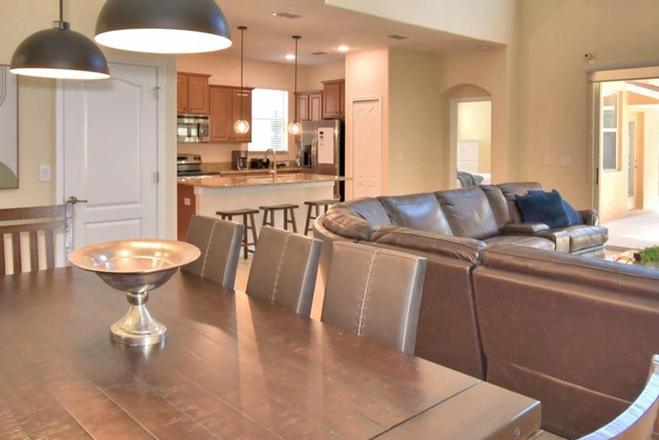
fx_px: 531
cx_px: 349
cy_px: 151
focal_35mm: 29
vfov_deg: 44.4
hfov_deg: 63.6
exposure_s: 1/50
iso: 200
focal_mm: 10
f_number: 4.5
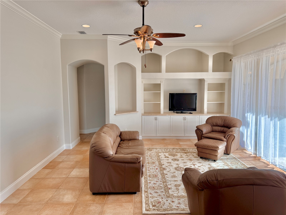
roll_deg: -0.6
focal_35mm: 24
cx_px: 143
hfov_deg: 71.6
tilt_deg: -4.6
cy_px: 108
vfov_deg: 56.8
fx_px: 198
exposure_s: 1/589
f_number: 1.78
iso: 80
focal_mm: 6.76
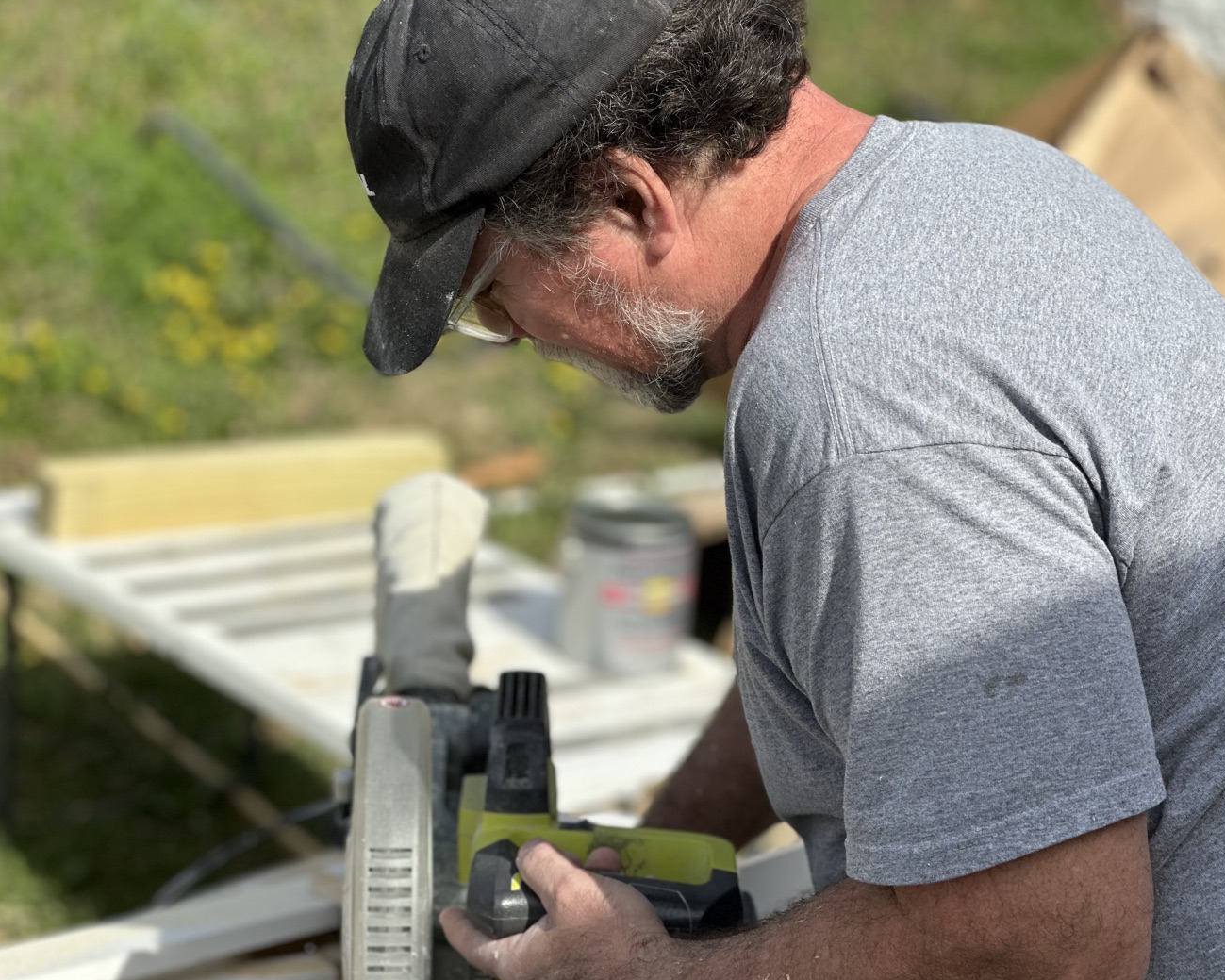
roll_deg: +0.2
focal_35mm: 81
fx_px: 2936
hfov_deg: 23.6
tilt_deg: -11.1
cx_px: 599
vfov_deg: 18.9
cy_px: 488
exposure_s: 1/951
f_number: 2.8
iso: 32
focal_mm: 9
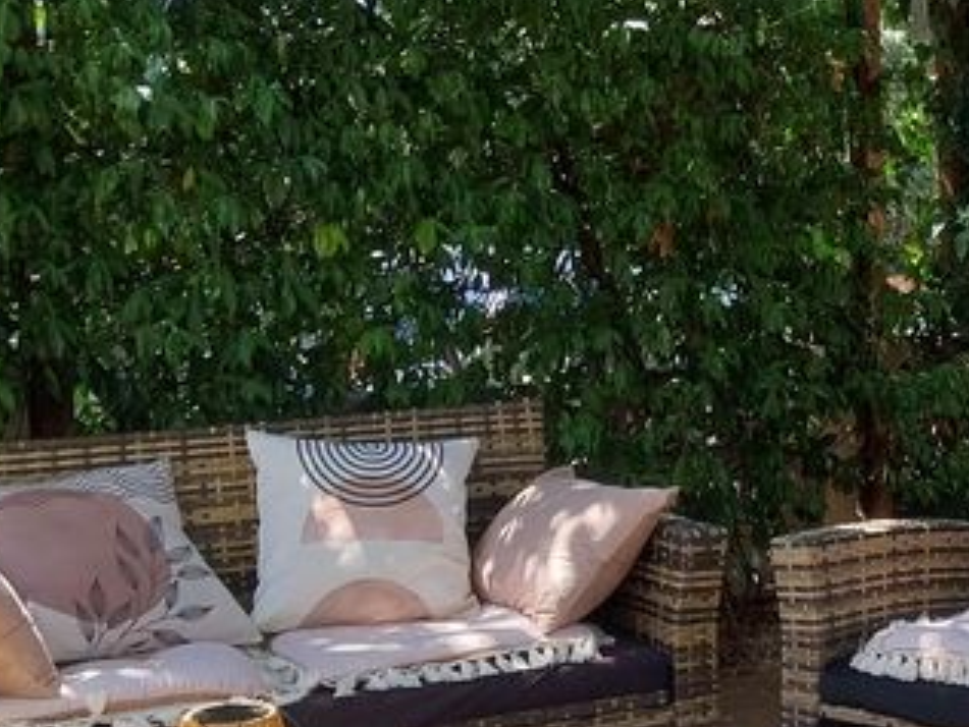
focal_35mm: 82
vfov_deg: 18.0
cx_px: 945
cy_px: 391
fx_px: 2296
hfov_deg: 23.0
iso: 25
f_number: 1.8
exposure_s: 1/213
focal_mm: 4
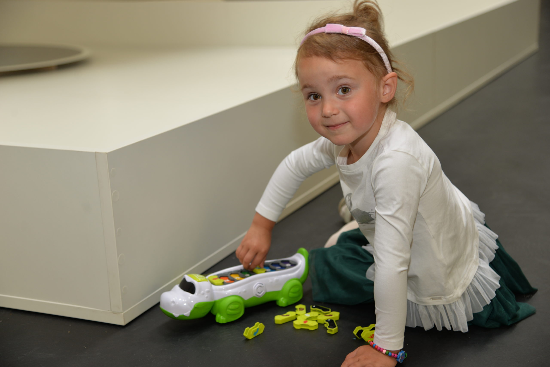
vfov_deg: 24.6
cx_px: 275
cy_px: 184
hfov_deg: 36.2
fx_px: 841
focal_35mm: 55
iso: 360
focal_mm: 55
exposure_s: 1/60
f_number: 4
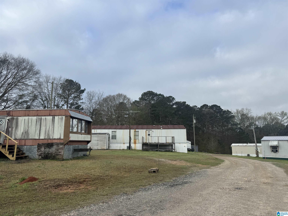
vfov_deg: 56.8
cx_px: 144
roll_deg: +0.3
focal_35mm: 24
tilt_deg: +10.7
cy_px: 108
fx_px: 200
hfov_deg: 71.6
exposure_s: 1/3247
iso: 80
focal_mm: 6.76
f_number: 1.78
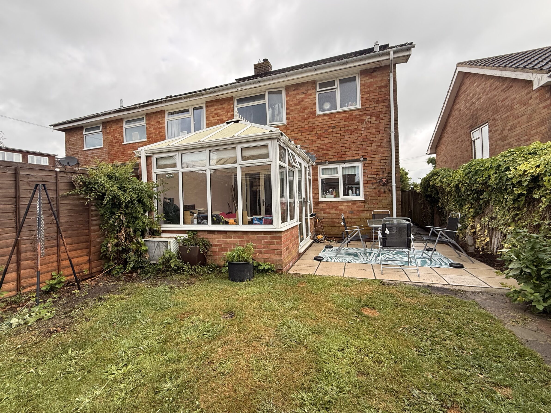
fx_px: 239
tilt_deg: +0.8
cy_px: 200
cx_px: 270
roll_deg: +1.4
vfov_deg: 81.7
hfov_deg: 98.2
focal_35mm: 15
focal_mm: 2.22
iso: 64
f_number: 2.2
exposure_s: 1/799
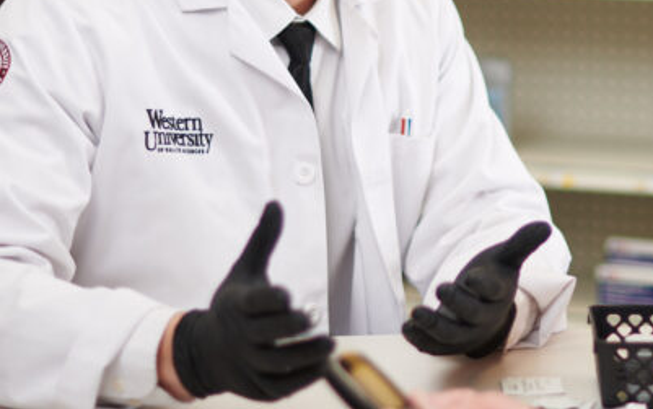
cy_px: 40
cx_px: 495
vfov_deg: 10.0
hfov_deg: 16.0
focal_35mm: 130
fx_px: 2315
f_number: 1.8
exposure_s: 1/200
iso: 100
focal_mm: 50
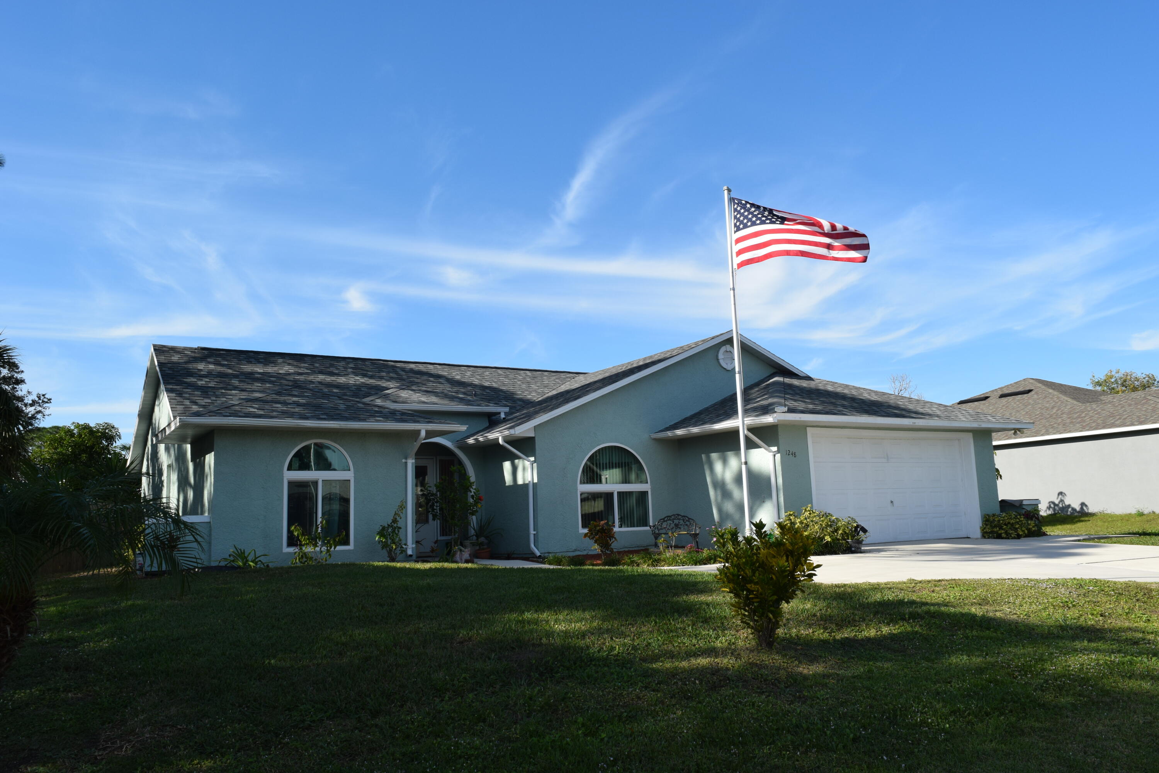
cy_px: 386
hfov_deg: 67.4
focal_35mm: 27
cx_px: 580
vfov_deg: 47.9
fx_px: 869
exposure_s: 1/320
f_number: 9
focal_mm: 18
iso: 200
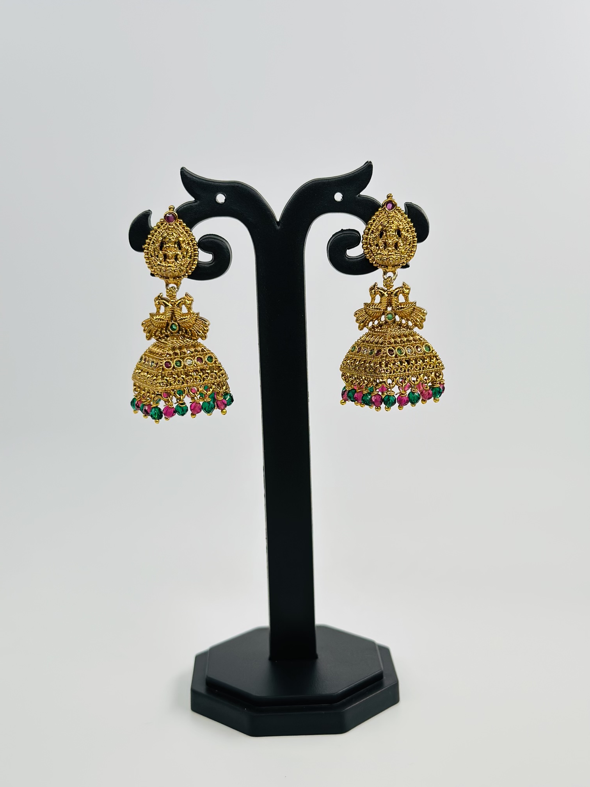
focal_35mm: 48
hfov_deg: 30.3
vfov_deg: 39.7
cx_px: 295
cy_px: 394
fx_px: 1091
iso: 80
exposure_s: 1/1453
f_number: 1.78
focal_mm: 6.86
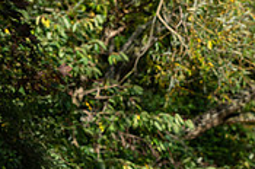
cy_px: 260
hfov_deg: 5.0
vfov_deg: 3.3
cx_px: 299
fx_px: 2934
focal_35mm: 415
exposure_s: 1/1600
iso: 200
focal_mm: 125
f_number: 4
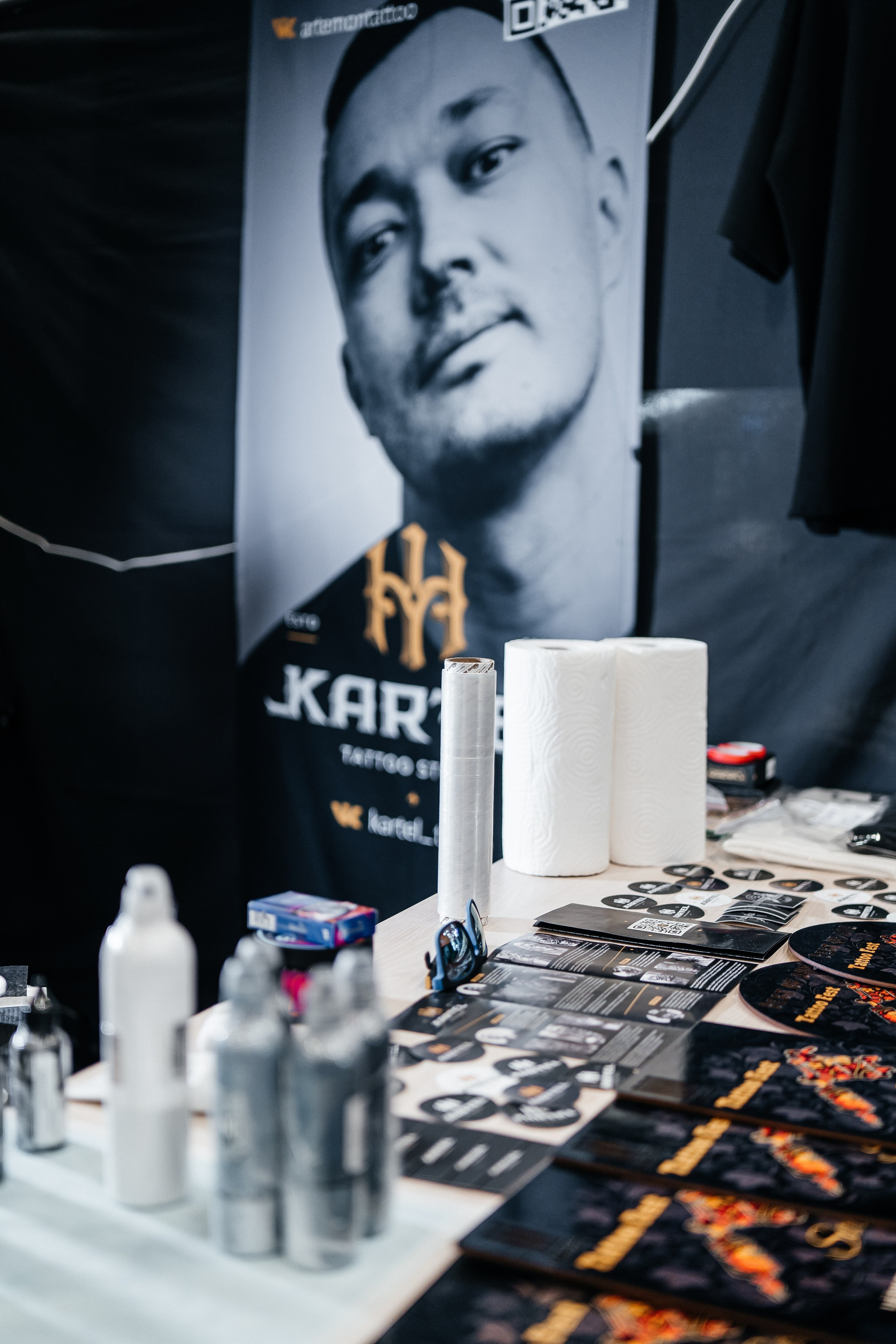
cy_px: 672
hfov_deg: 29.9
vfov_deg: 43.6
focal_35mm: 45
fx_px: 1680
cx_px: 448
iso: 640
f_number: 1.8
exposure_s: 1/100
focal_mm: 45
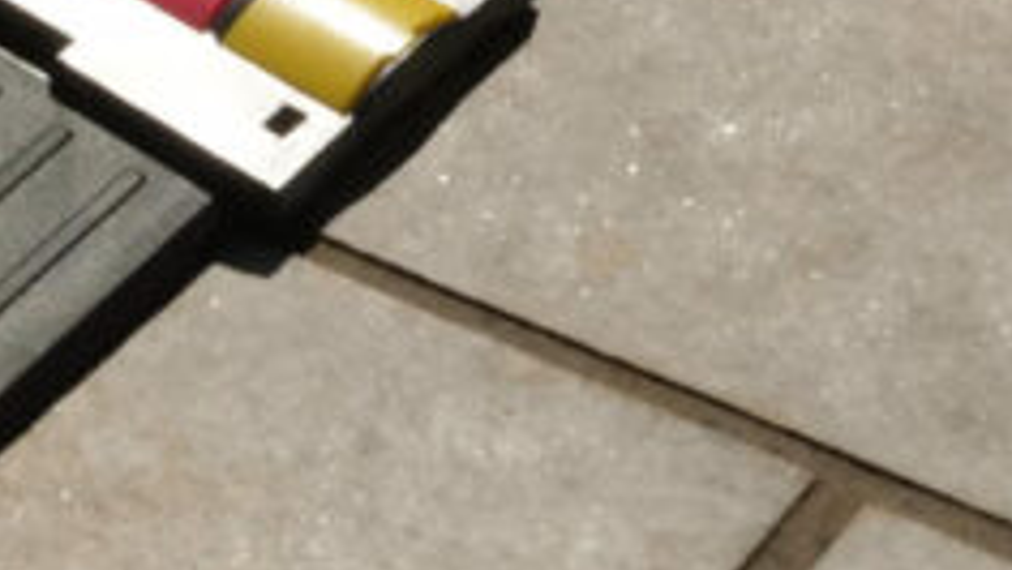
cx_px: -622
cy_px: -1029
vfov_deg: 6.2
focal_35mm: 184
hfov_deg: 11.1
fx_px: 4940
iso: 400
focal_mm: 17
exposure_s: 1/1600
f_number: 10
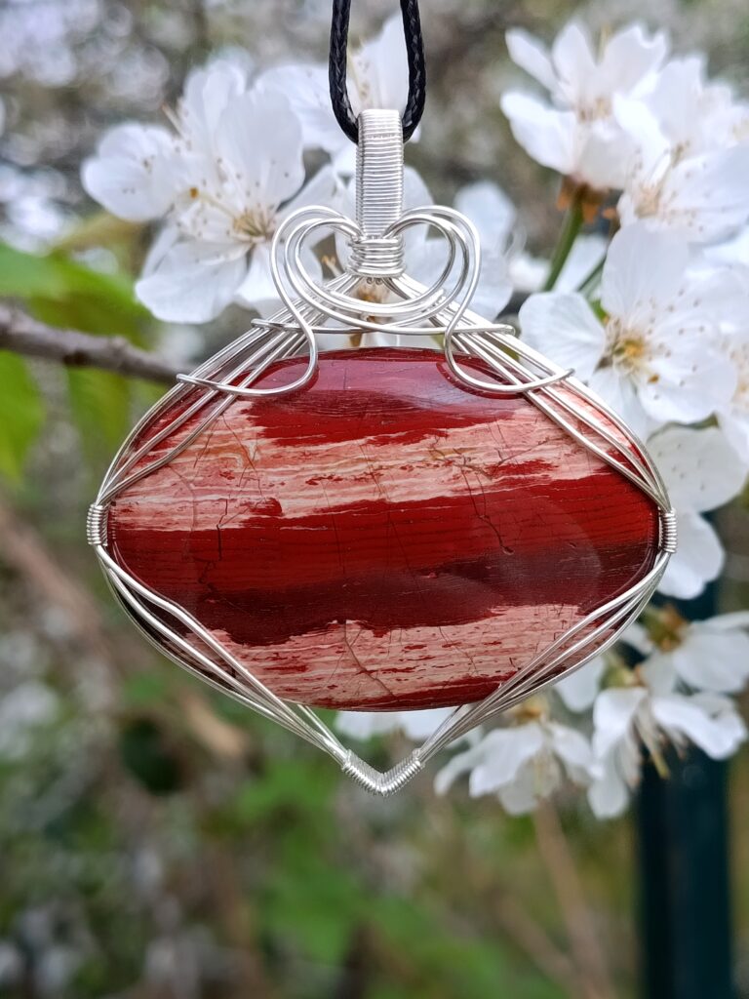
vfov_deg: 39.7
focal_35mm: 48
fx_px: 1385
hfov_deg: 30.3
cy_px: 500
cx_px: 374
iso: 50
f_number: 1.7
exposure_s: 1/136
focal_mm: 5.24
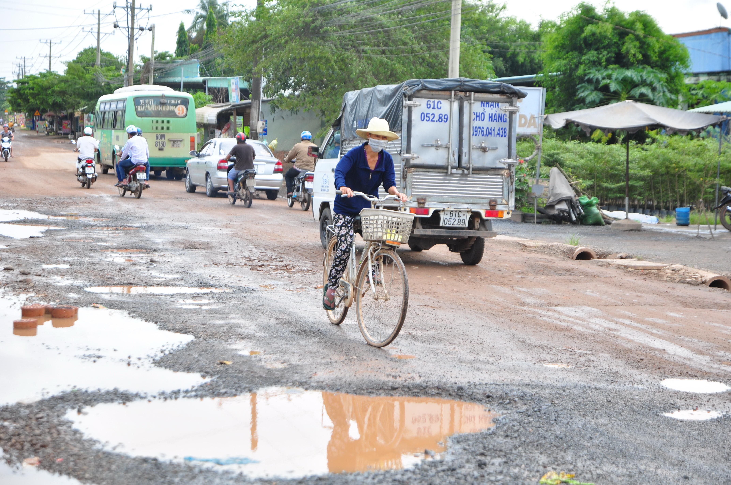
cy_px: 242
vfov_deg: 18.1
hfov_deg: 27.0
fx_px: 1521
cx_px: 366
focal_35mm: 75
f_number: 3.5
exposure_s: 1/800
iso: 200
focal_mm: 50
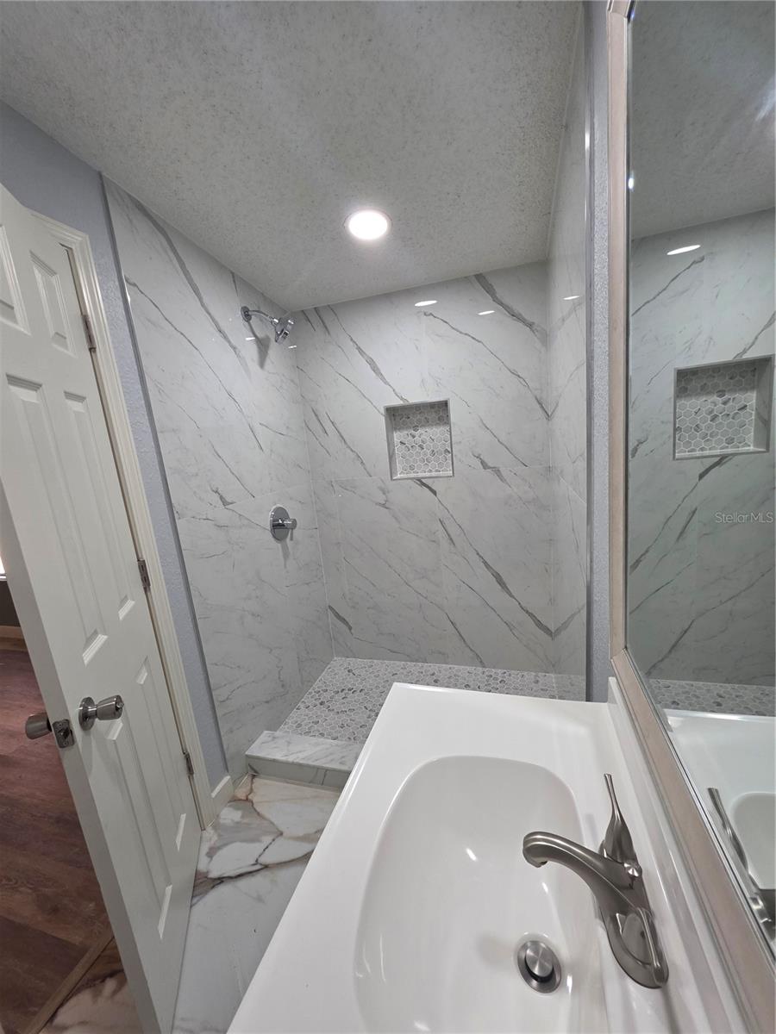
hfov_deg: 89.9
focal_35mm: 13
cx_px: 388
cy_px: 517
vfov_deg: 106.2
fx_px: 389
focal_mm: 2.2
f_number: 1.9
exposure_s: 1/120
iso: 200
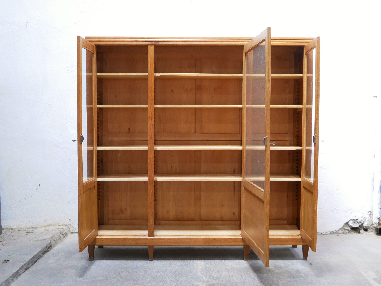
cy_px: 143
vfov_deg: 36.0
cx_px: 190
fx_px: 440
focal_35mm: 40
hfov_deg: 46.8
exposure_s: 1/60
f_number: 1.7
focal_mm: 20
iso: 2000
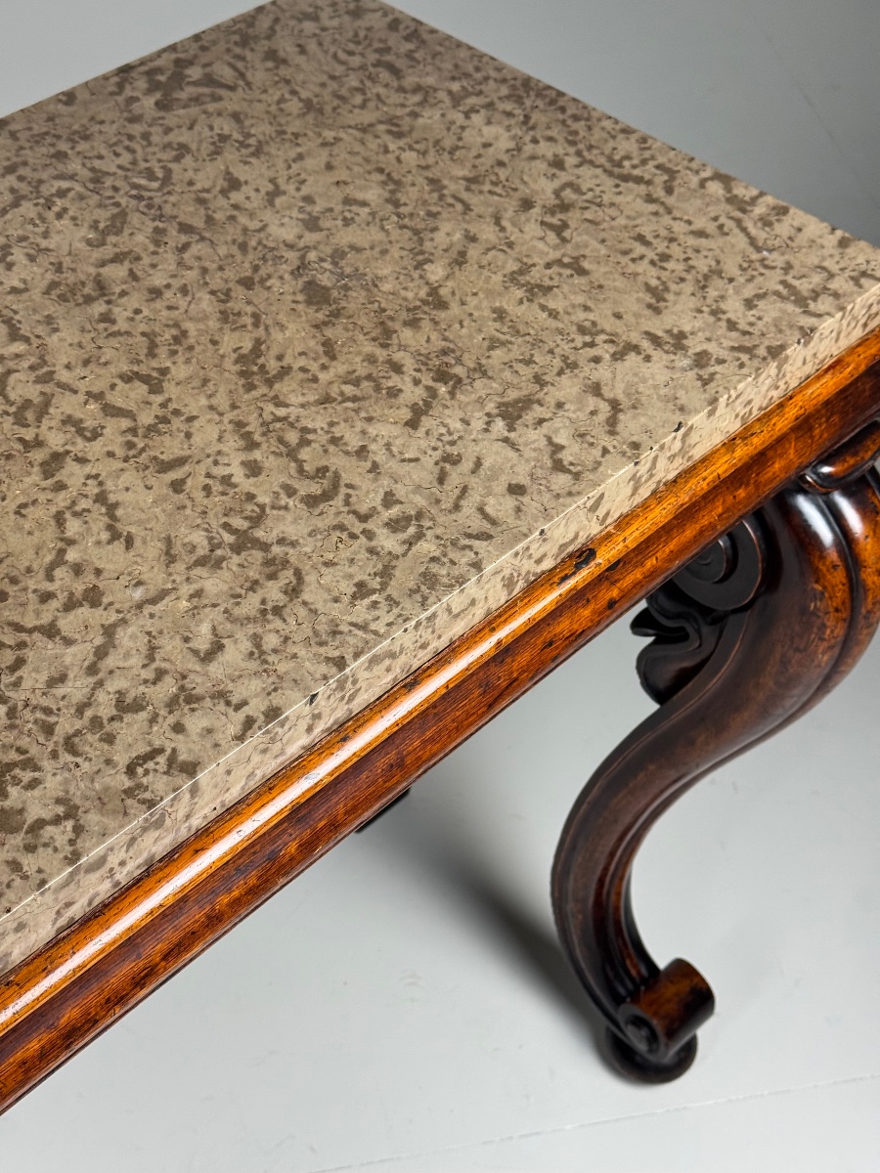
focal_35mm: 48
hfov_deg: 30.3
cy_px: 586
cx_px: 440
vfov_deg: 39.7
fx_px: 1627
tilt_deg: -46.4
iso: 125
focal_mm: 6.76
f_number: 1.78
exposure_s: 1/100
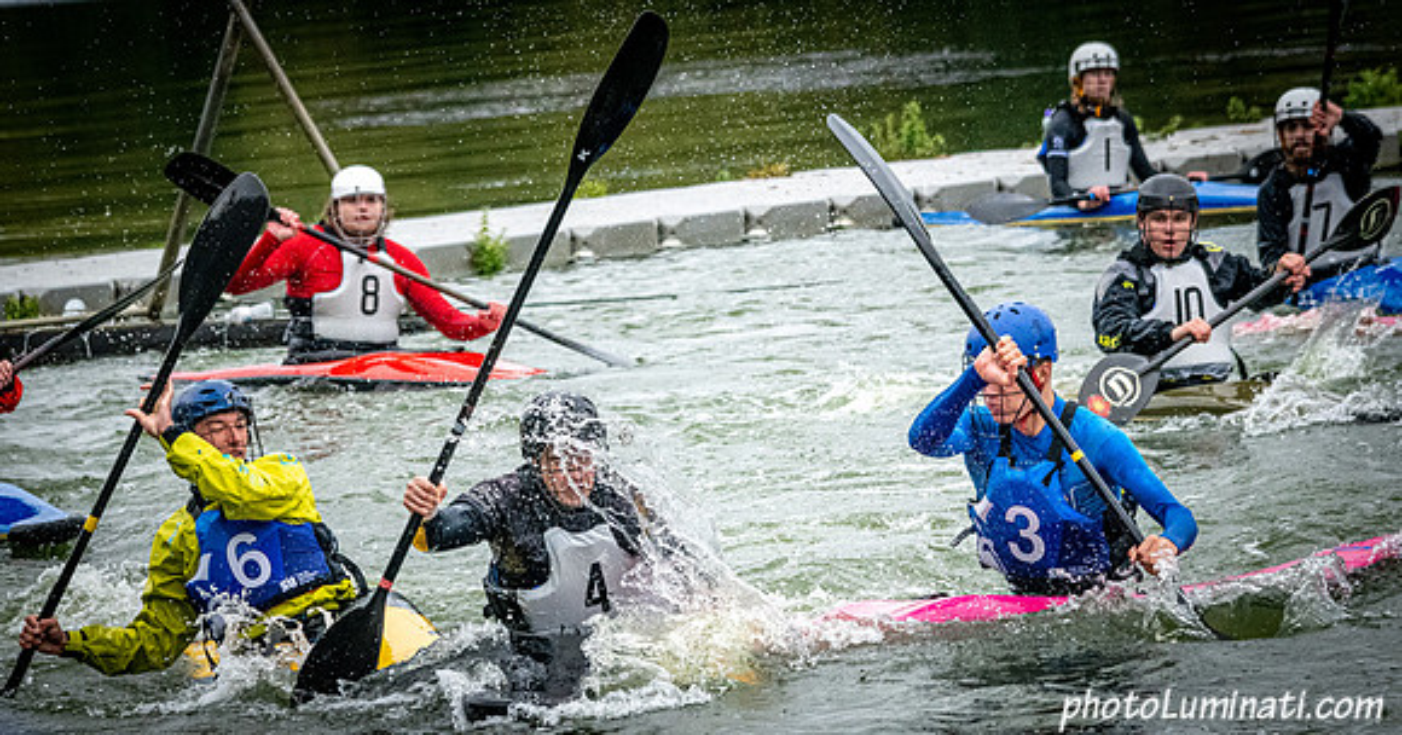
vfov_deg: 4.3
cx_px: 733
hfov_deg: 8.2
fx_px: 9740
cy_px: 578
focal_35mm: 266
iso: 3200
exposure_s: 1/2500
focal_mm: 200
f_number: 9
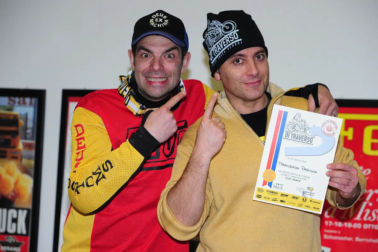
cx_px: 189
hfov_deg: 16.8
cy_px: 126
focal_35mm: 122
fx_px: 1280
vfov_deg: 11.2
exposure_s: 1/250
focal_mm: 122
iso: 1600
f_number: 5.6
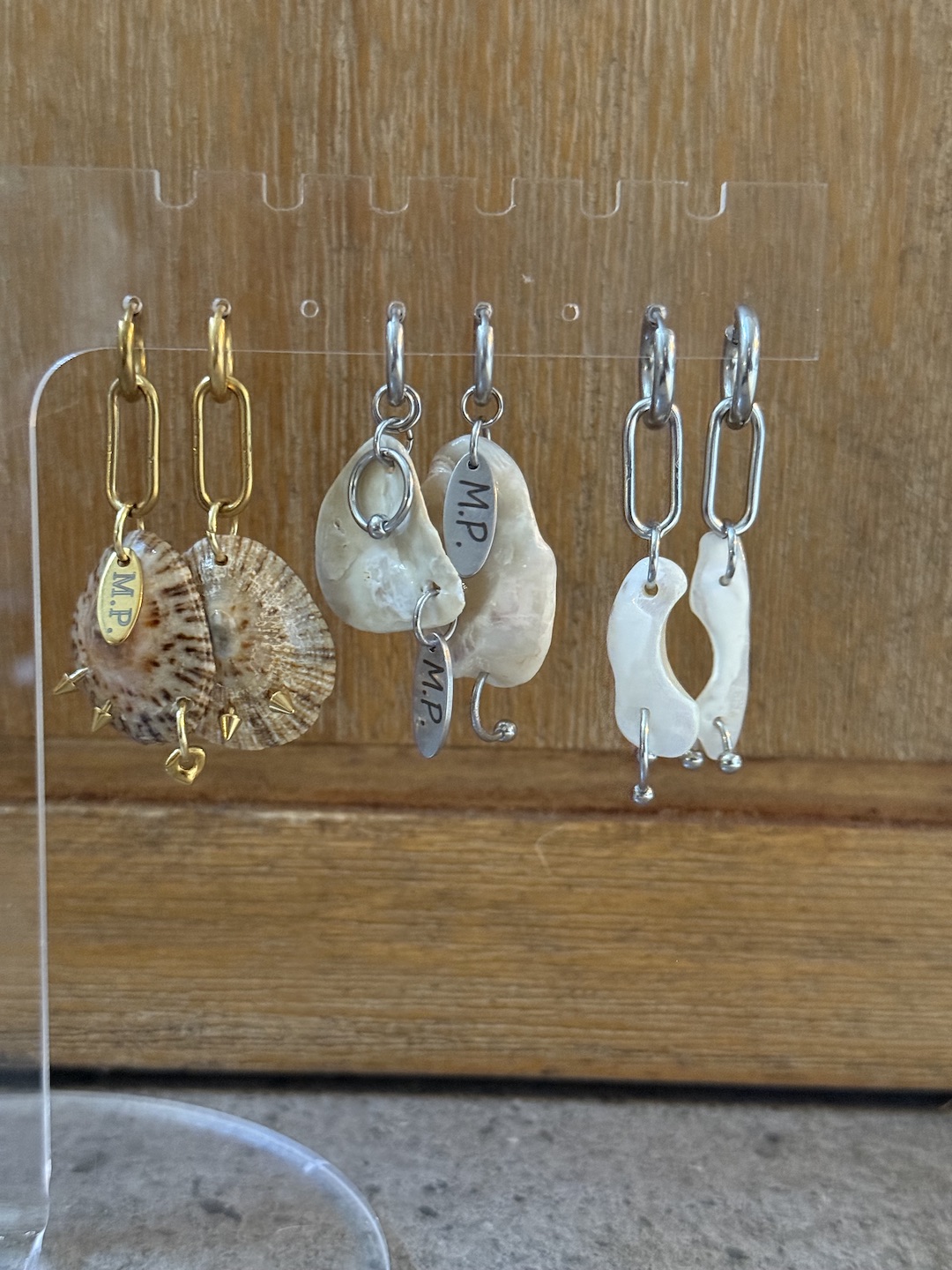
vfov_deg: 39.7
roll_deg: -1.9
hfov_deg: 30.3
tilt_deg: -10.3
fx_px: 1760
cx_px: 476
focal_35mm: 48
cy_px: 635
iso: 640
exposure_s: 1/25
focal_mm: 6.76
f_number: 1.78
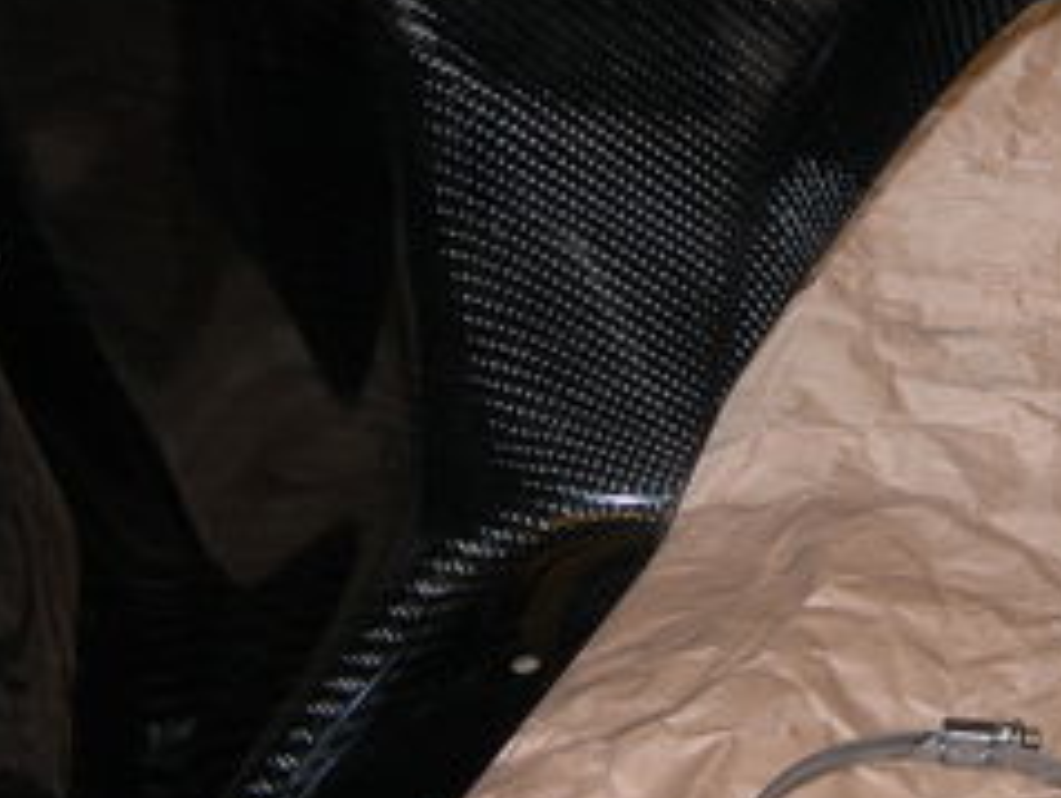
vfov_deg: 14.5
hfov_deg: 19.0
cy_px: 361
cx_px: 909
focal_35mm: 102
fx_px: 3130
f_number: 2.8
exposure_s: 1/60.1
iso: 50
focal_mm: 7.8
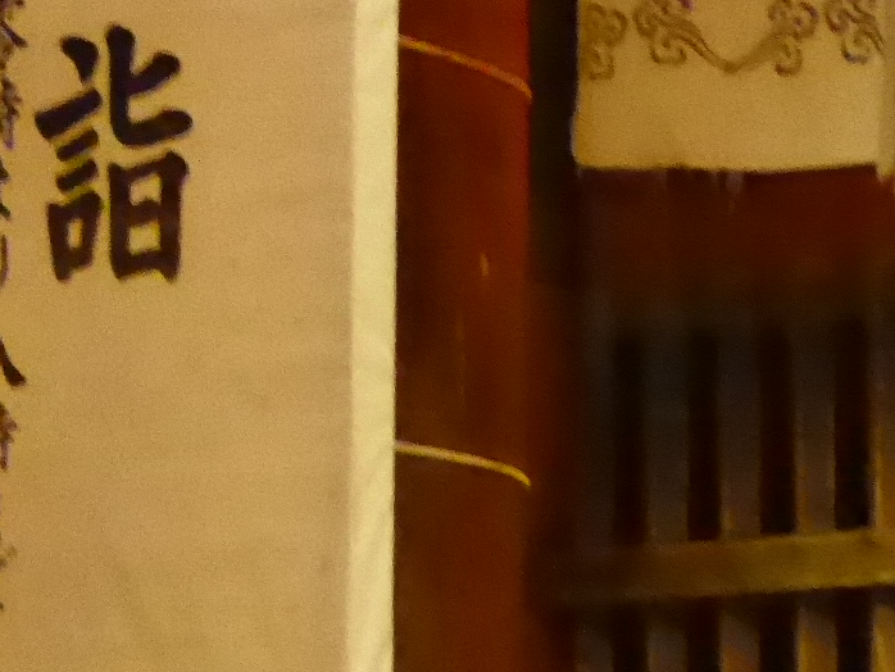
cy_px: -56
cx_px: -103
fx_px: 6544
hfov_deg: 7.8
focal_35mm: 253
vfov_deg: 5.9
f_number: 4.4
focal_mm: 11.7
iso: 2500
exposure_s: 1/4
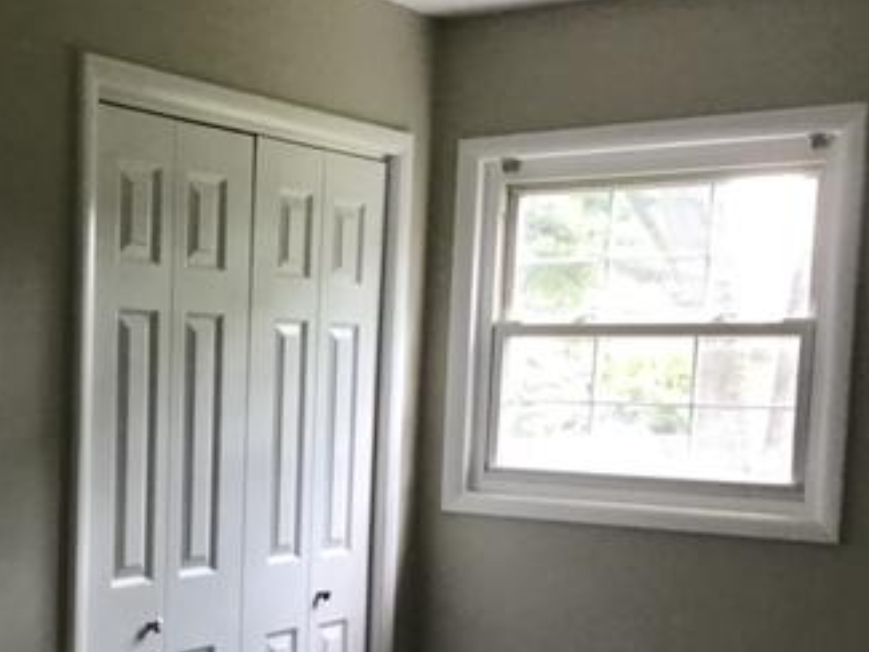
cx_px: 99
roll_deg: -0.8
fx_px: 1532
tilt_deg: -4.1
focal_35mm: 61
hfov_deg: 30.4
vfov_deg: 23.7
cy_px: 524
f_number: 2.4
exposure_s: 1/30
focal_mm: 3.3
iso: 64
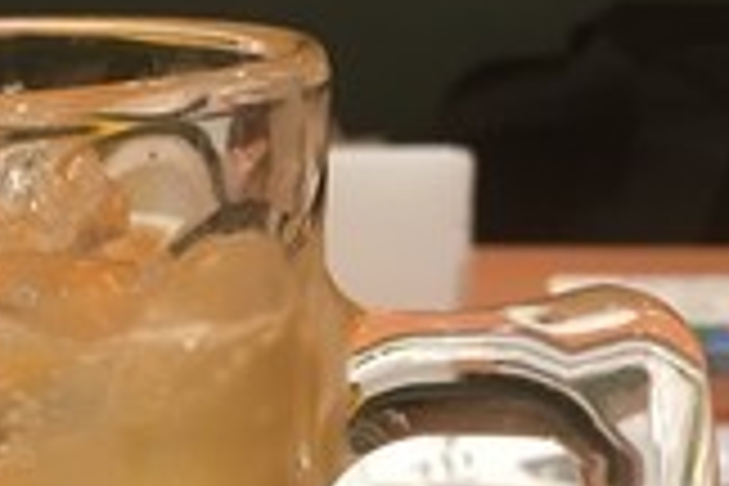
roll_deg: +3.6
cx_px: 40
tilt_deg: -22.1
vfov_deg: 15.6
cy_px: 590
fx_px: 1701
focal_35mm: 84
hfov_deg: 23.4
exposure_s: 1/33
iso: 160
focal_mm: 4.15
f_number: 2.2
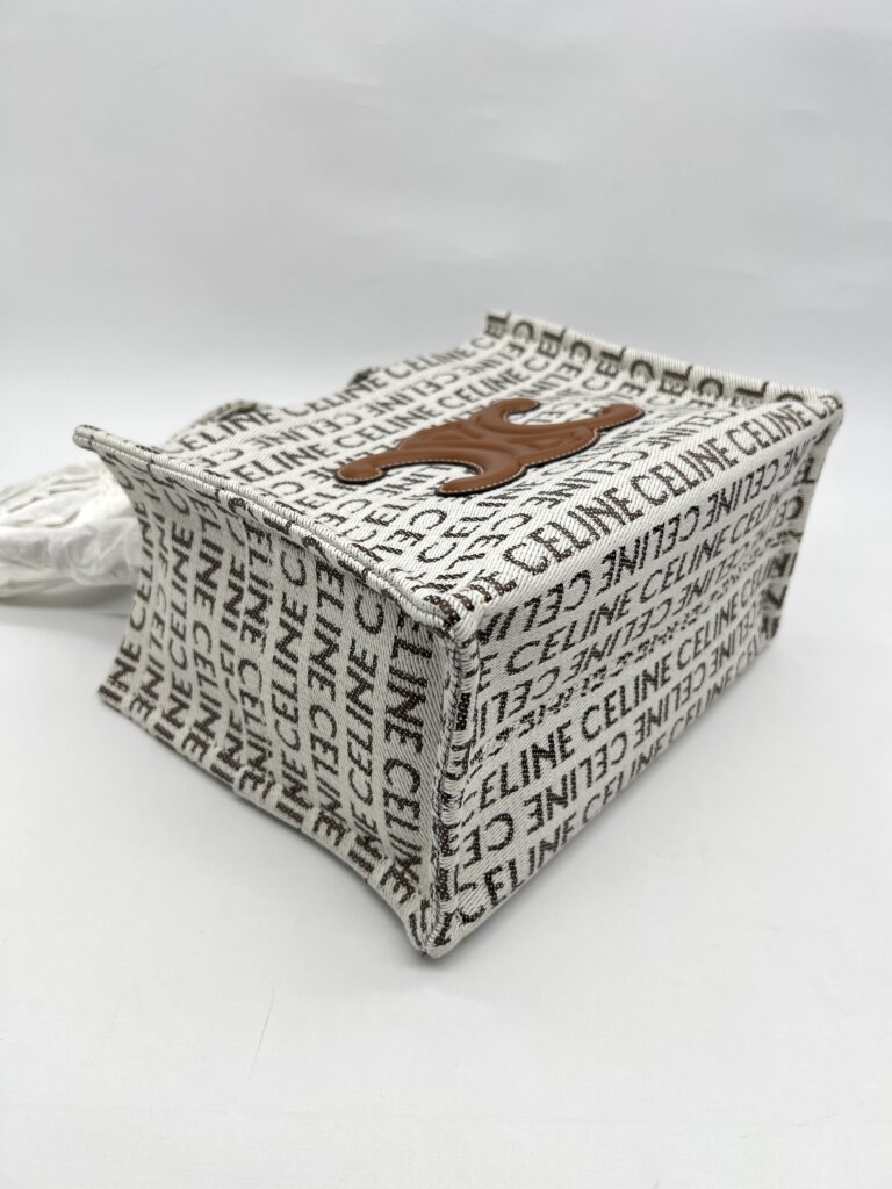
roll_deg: -5.7
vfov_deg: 67.3
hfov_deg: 53.1
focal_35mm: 26
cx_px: 446
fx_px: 893
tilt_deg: -31.8
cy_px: 594
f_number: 1.5
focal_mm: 5.7
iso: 40
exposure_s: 1/196
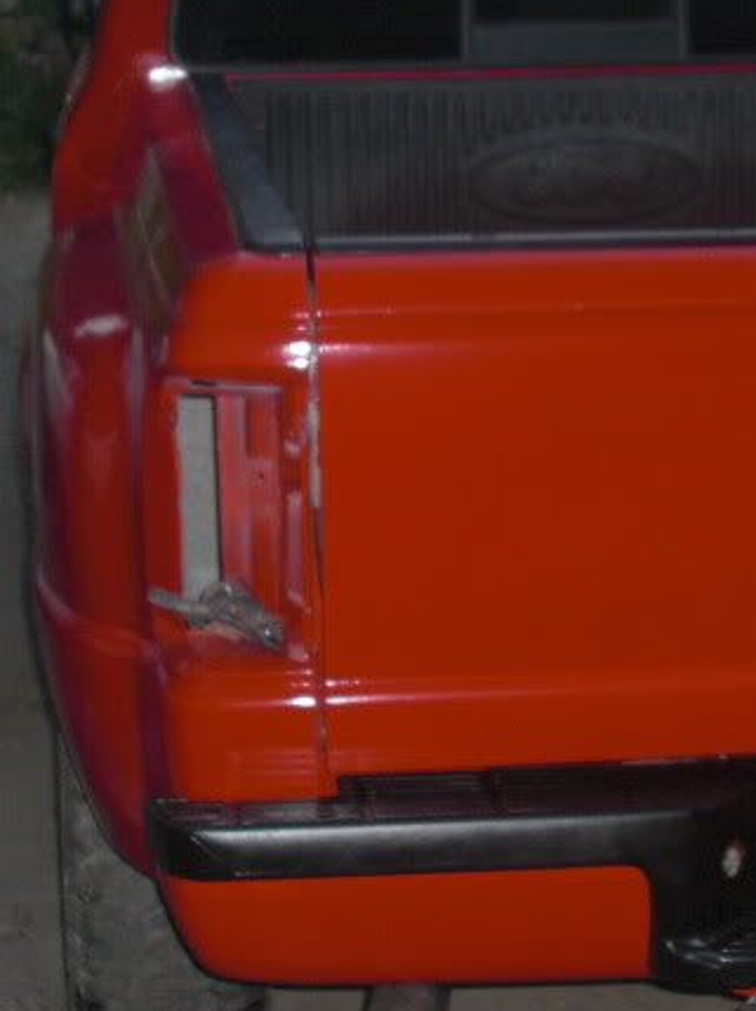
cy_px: 356
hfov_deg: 17.1
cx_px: 490
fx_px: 2508
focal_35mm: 86
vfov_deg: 22.7
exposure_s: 1/60
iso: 200
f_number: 2.8
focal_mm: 6.3
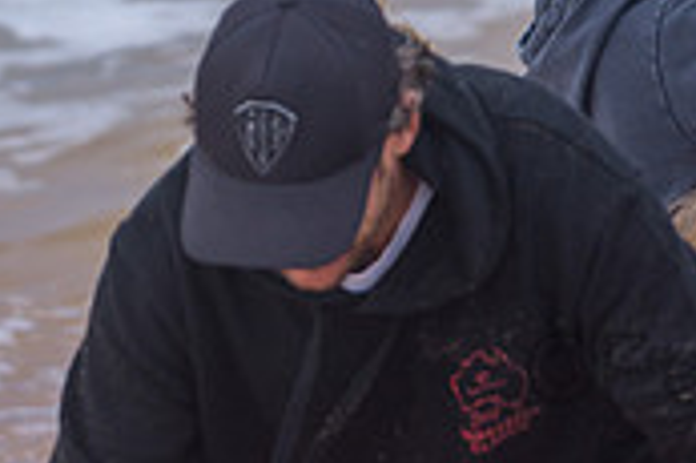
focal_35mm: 682
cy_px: -300
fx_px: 13173
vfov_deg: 2.0
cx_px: 837
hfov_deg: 3.0
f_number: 5.6
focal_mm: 200
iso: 320
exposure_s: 1/800
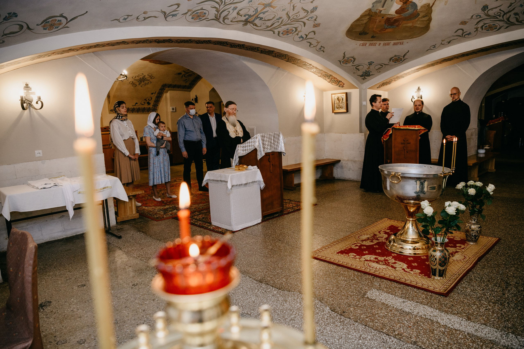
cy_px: 174
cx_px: 262
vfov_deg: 52.0
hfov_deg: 72.3
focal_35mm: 25
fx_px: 358
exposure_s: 1/160
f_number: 3.5
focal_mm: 24
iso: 640
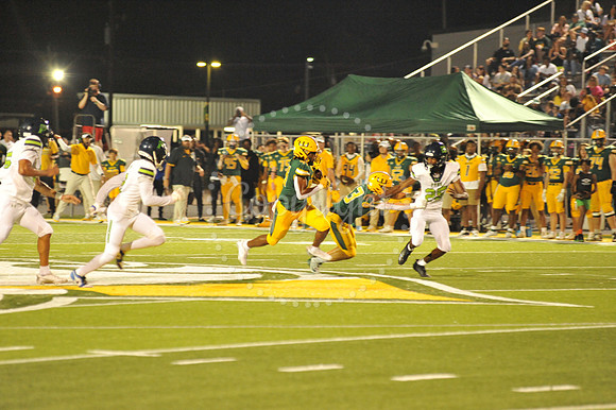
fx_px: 3420
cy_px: 205
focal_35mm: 200
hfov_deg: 10.3
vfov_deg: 6.9
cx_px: 308
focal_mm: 200
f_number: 4
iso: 6400
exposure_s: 1/250
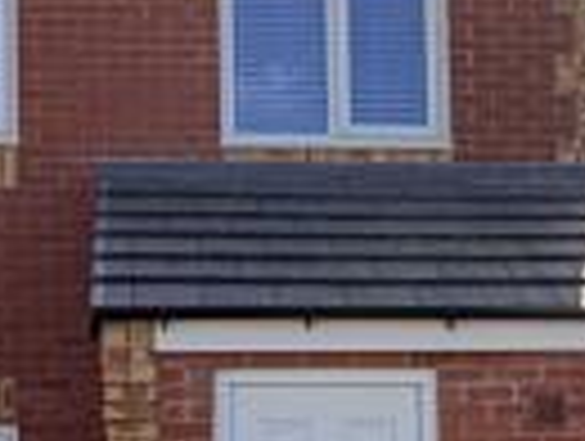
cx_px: 400
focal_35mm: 110
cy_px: 522
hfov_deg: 17.8
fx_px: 1862
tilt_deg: +4.1
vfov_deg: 13.2
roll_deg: +1.8
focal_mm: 2.22
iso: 50
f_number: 2.2
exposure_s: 1/502
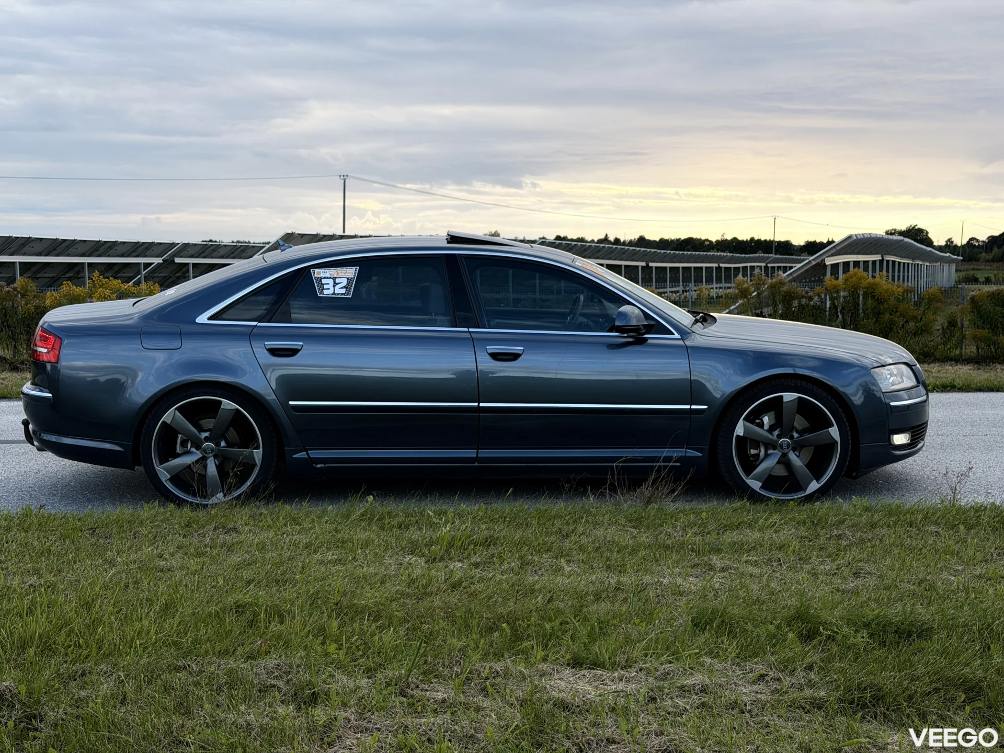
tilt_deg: -5.3
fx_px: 1392
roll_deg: +0.4
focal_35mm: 48
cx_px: 502
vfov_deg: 30.3
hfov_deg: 39.7
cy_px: 376
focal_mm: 6.76
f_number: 1.78
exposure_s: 1/865
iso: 64
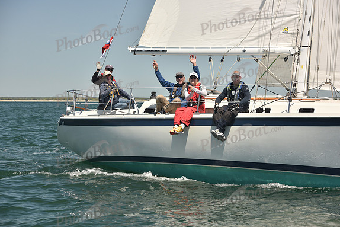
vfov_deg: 13.6
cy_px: 114
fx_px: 954
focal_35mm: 101
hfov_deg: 20.2
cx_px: 170
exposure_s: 1/800
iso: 250
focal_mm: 100
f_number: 5.6
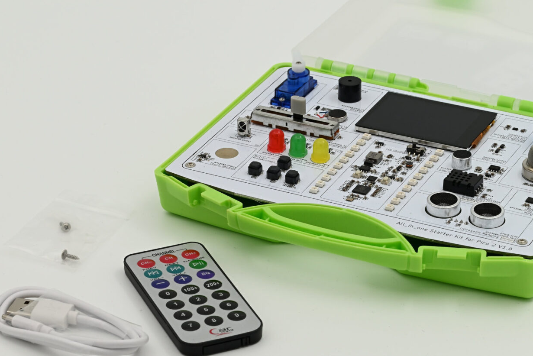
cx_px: 310
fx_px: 1940
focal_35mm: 131
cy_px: 175
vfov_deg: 10.5
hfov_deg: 15.6
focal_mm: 105
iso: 800
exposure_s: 1/60
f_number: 22
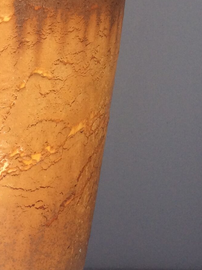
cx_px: -59
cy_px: 60
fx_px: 726
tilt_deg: -14.8
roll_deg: -1.0
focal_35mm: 93
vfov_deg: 20.9
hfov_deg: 15.1
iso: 32
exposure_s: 1/319
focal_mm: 3.3
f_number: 2.4
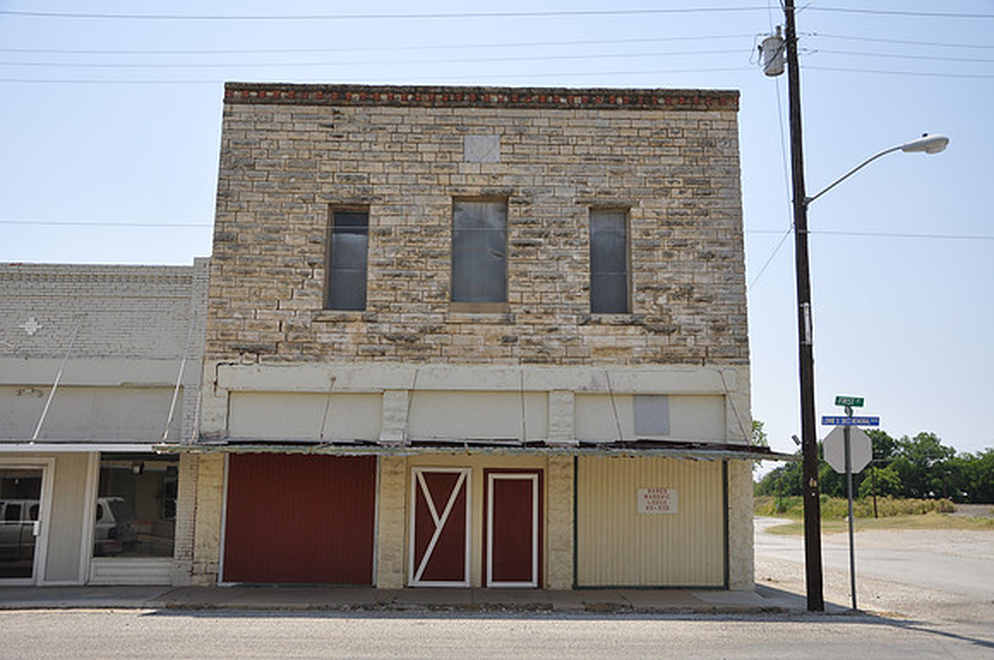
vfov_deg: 39.9
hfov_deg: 57.3
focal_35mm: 33
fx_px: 910
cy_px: 330
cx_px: 497
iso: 200
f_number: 7.1
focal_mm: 22
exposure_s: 1/200
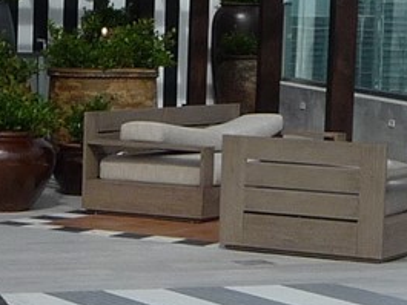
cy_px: 325
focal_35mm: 169
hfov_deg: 11.5
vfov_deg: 8.7
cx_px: -58
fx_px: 1988
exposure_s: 1/500
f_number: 8
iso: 100
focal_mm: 4.7
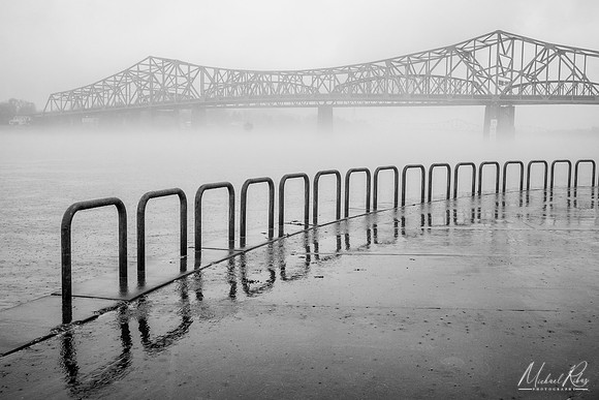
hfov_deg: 49.5
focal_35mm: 39
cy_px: 200
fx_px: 649
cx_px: 300
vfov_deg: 34.2
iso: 400
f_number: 8
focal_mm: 26
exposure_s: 1/60
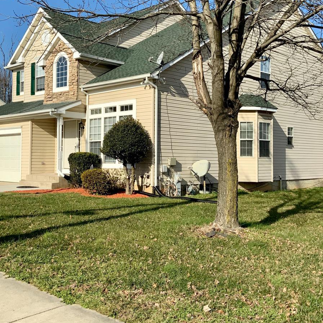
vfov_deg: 38.2
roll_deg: +0.2
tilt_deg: +1.7
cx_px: 144
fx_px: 464
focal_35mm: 44
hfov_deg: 38.3
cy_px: 135
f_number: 1.8
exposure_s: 1/2667
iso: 20
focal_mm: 3
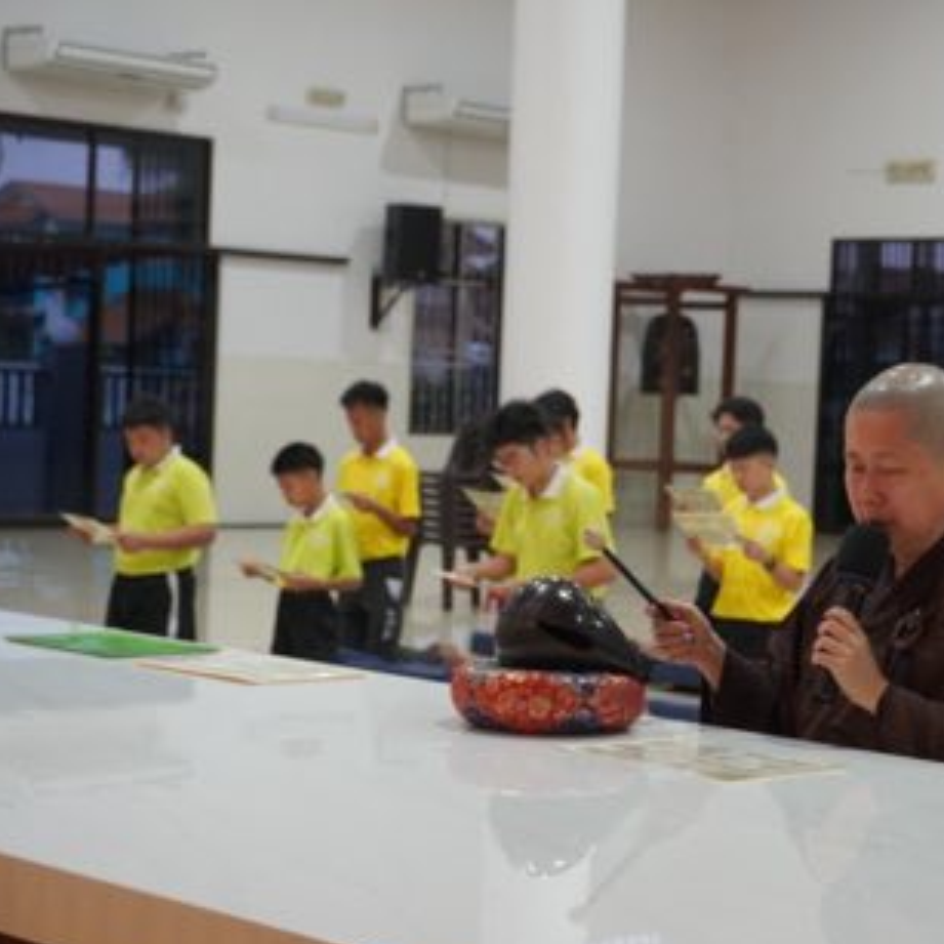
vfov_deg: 21.2
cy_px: 489
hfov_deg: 21.0
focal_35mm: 82
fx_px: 2520
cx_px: 723
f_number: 5.6
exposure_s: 1/160
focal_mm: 41
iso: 1600
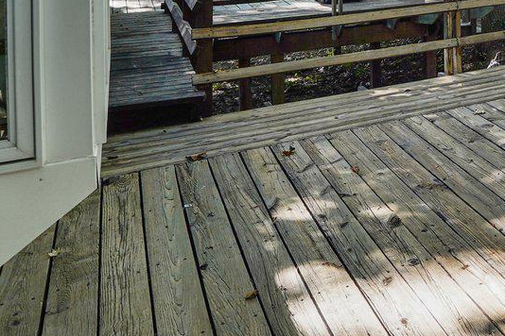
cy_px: -99
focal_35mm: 46
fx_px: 645
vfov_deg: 25.3
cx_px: 692
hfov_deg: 30.8
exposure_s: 1/30
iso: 100
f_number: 6.3
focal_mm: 12
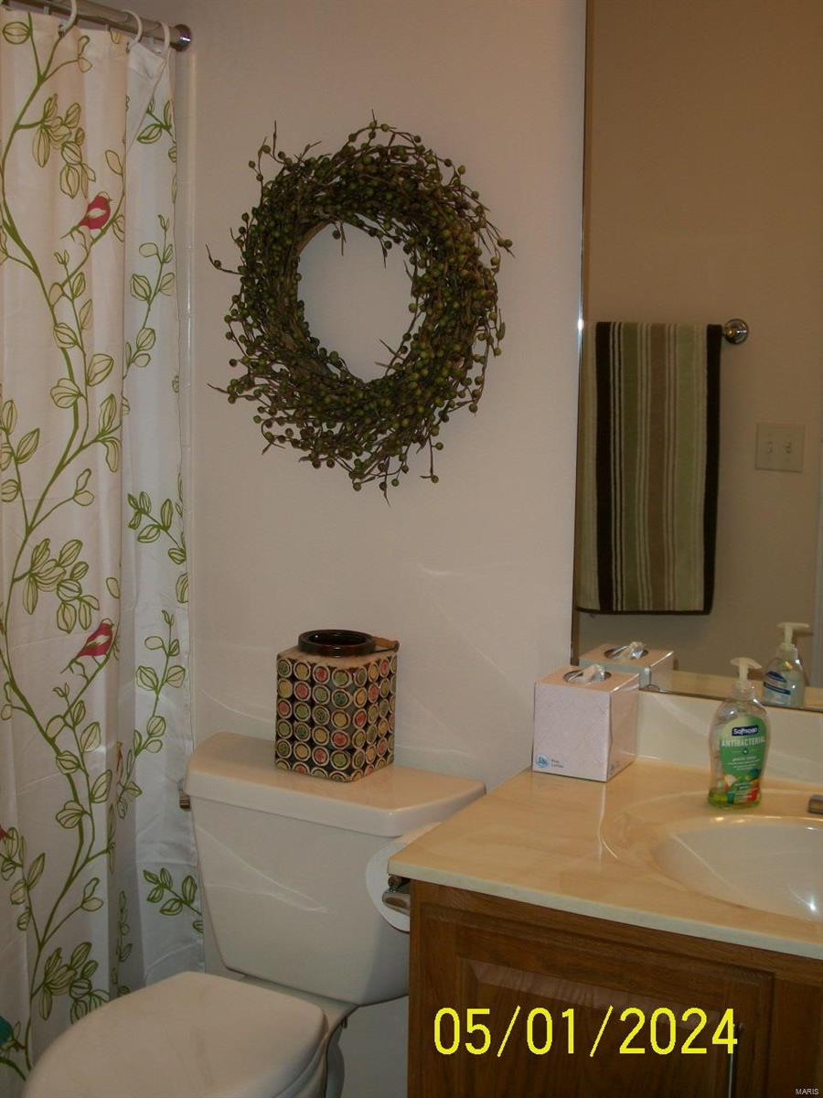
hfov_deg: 32.9
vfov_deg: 42.9
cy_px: 549
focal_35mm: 44
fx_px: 1395
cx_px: 412
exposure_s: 1/40
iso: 80
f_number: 3.5
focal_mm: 7.8
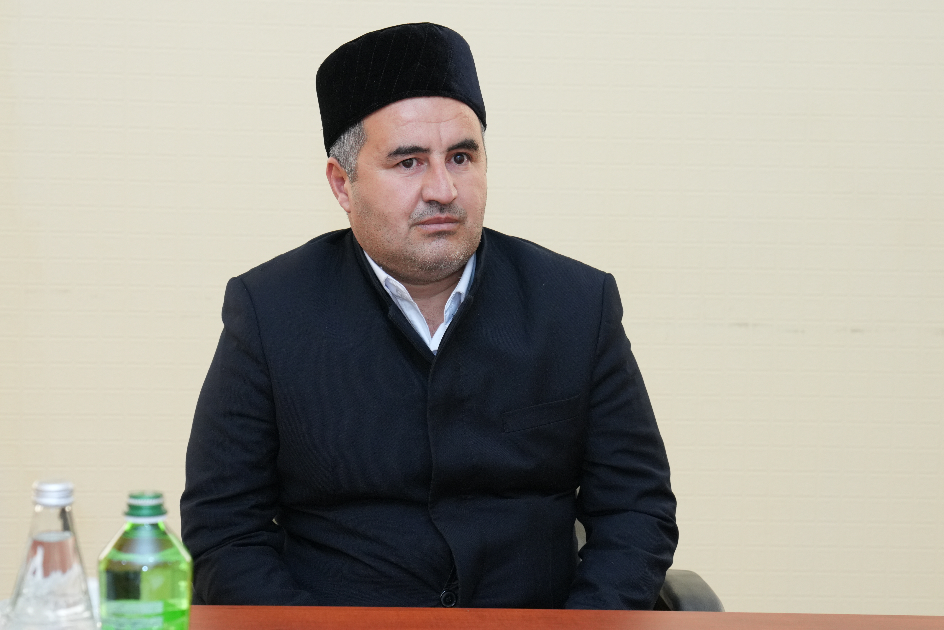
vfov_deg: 15.7
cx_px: 472
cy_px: 315
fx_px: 2281
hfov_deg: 23.4
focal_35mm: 87
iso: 1600
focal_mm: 58
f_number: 5
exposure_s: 1/200
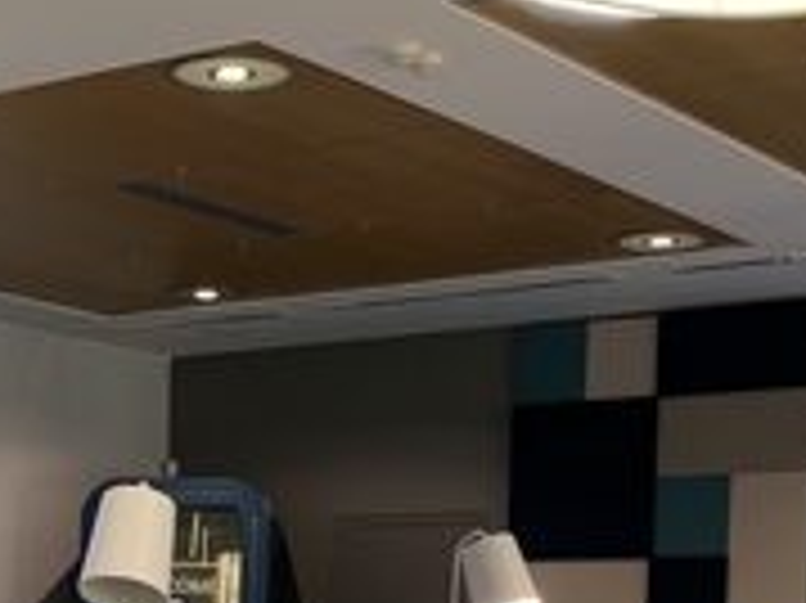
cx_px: 171
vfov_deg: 15.9
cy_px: 819
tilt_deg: -4.4
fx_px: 2024
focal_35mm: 87
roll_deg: -1.4
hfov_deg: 22.2
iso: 200
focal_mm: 4.25
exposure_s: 1/50
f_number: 1.8
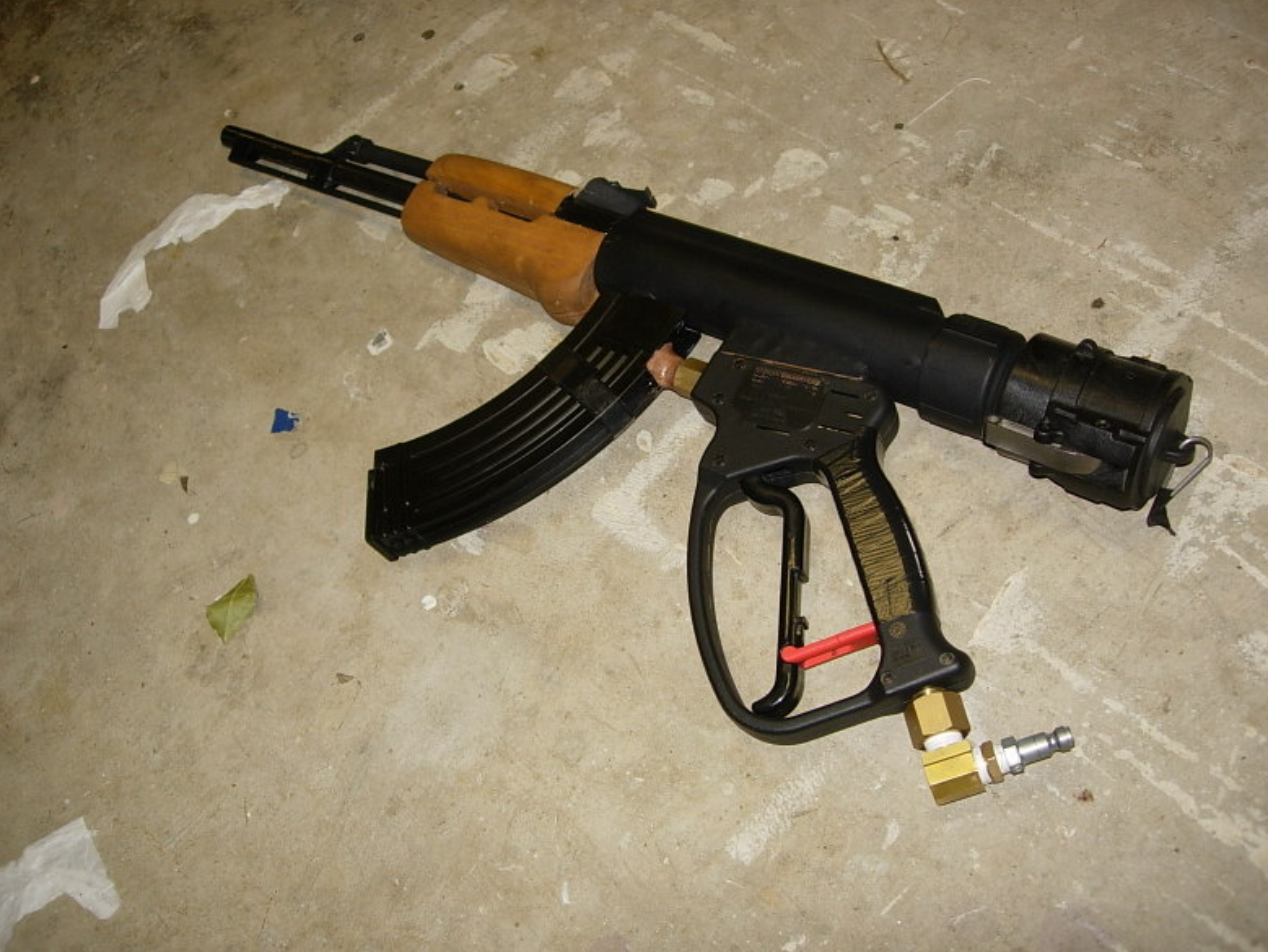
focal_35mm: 39
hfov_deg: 47.8
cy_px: 478
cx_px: 630
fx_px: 1429
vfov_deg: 36.8
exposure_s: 1/64
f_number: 2.8
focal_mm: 7.8
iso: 79
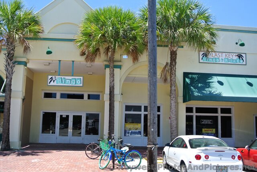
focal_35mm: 39
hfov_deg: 49.5
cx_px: 128
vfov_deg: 34.3
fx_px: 279
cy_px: 86
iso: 100
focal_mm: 14.5
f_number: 4.5
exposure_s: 1/400
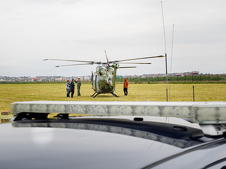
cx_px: 87
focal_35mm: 61
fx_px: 398
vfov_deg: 24.0
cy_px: 86
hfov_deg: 31.6
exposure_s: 1/320
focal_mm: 18
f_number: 3.5
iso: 160
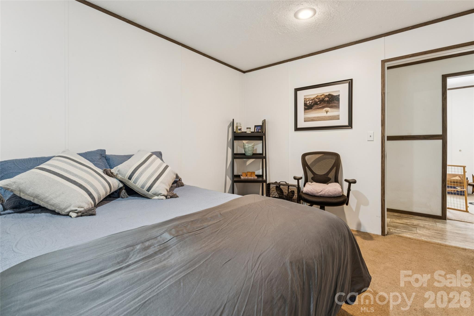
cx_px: 237
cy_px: 158
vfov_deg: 72.0
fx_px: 217
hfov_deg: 95.0
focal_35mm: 16
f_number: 13
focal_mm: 16.5
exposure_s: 2.5
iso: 100
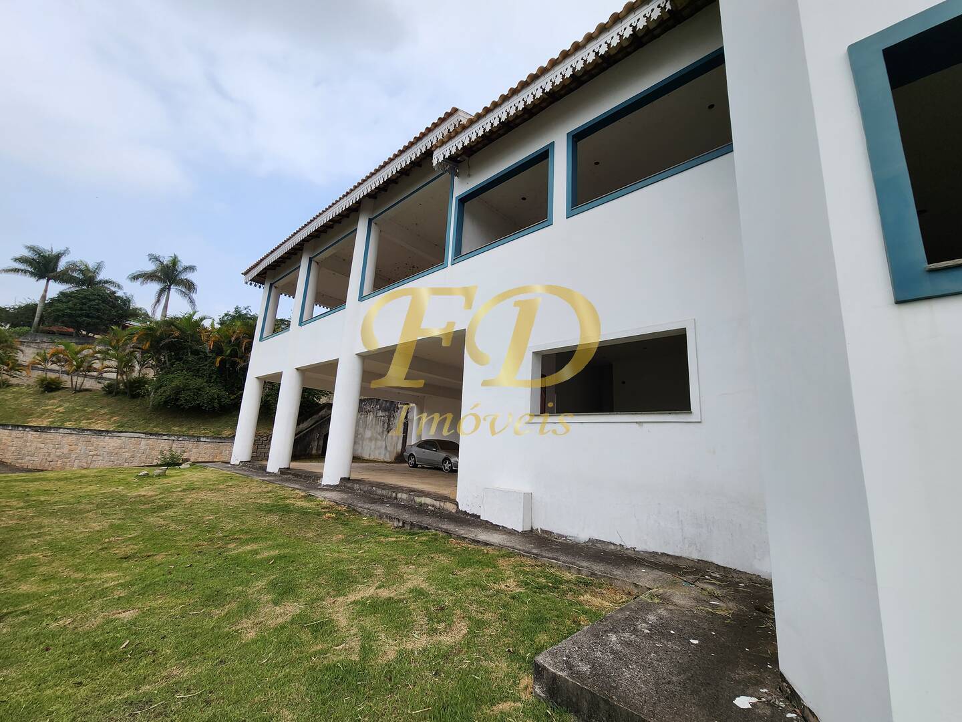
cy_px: 361
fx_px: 361
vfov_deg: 89.9
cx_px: 481
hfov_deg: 106.2
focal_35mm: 13
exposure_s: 1/2365
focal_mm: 2.2
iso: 50
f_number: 2.2
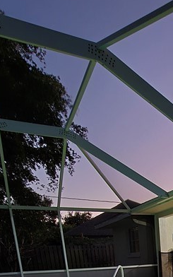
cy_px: 329
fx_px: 272
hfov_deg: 30.2
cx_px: 207
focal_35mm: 36
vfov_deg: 39.7
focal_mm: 2.2
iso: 400
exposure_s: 1/9.99
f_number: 2.2
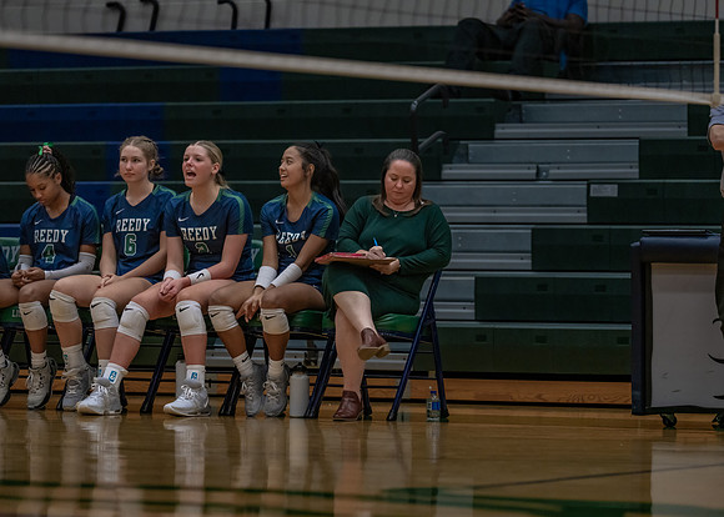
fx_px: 4179
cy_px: 258
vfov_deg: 7.1
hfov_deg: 9.9
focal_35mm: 203
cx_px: 362
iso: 2500
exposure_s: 1/1000
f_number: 2.8
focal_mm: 194
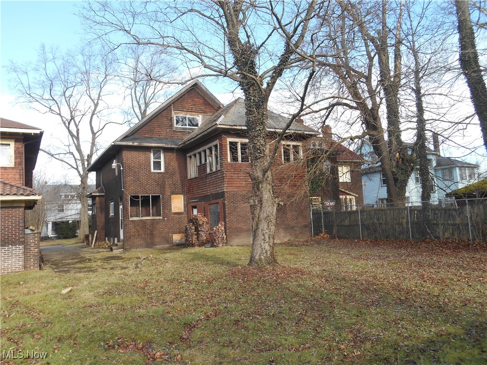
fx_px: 366
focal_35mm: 26
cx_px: 244
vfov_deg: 53.1
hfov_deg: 67.3
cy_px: 182
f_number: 3.4
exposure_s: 1/160
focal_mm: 4.7
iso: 80
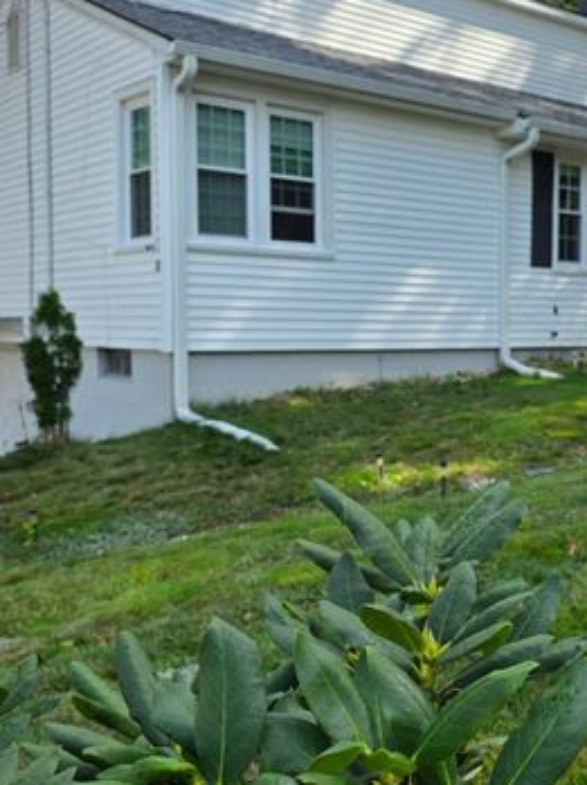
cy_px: 379
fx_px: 997
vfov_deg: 43.0
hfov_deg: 32.1
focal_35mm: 44
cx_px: 454
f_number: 1.7
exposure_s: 1/2730
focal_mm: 6.3
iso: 80
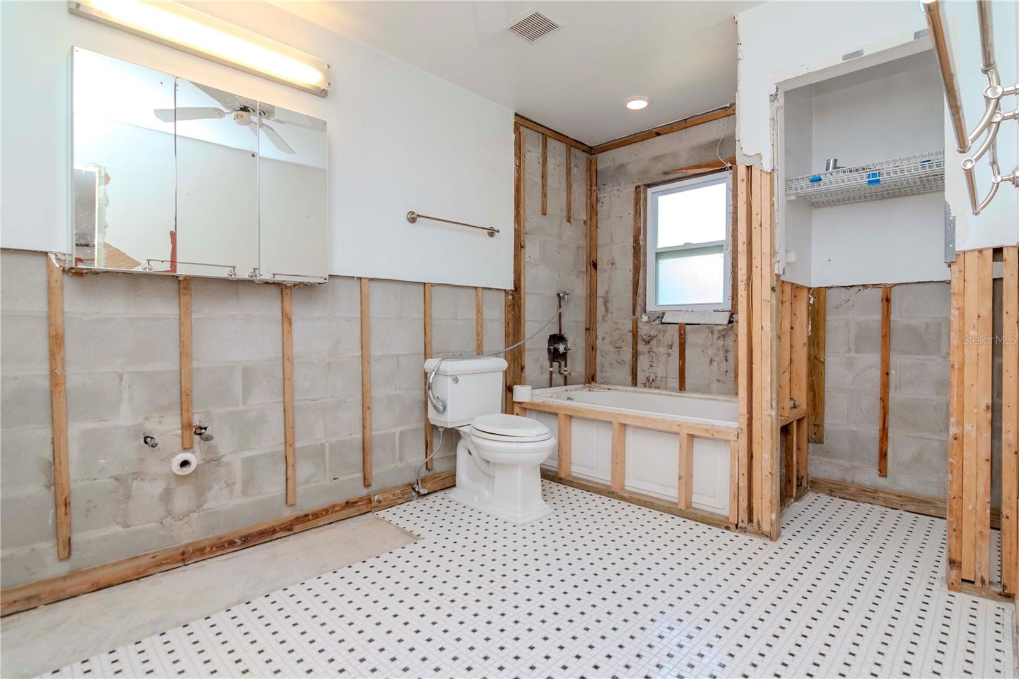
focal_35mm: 16
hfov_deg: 95.0
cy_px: 340
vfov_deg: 72.0
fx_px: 467
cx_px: 510
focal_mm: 11
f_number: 6.3
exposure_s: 1/80
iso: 1000
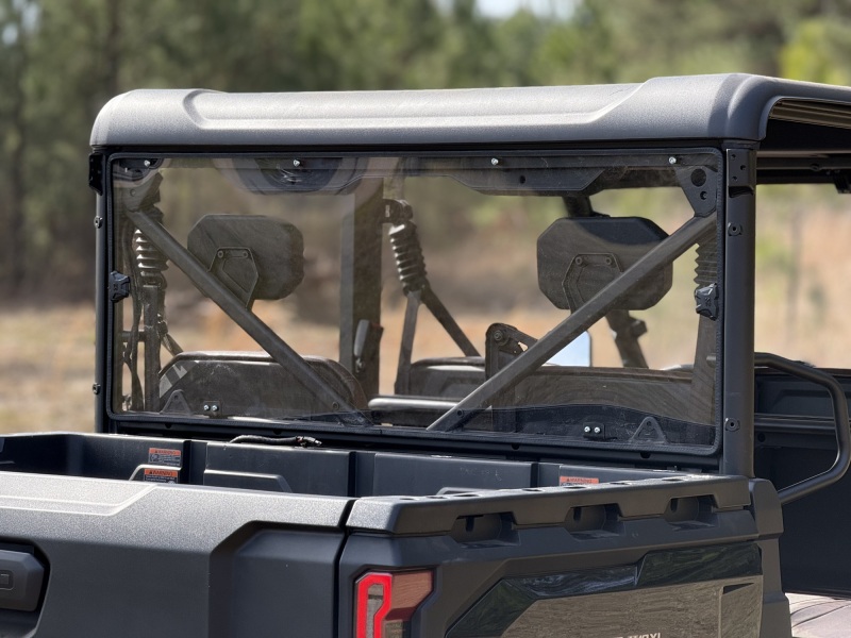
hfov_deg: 16.4
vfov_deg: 12.3
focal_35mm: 120
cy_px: 319
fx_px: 2950
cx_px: 426
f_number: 2.8
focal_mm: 15.66
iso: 64
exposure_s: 1/447
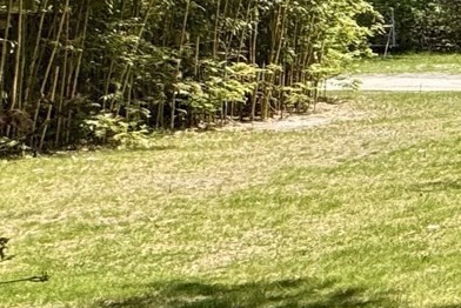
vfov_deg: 17.8
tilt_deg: -2.3
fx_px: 974
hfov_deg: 14.3
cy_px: 58
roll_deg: +1.2
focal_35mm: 76
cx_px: 1164
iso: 40
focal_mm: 2.22
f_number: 2.2
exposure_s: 1/899
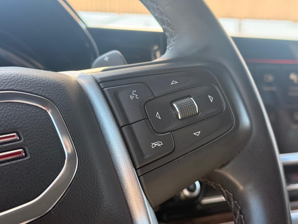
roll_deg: -0.6
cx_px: 149
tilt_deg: -2.4
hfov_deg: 39.7
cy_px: 112
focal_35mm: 48
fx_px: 413
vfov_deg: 30.3
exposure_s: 1/242
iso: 125
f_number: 1.78
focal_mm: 6.76
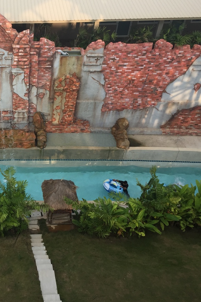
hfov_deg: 30.8
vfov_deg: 47.4
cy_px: 149
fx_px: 343
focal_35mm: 41
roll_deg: -1.3
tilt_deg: -41.9
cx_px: 12
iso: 32
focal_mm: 4.15
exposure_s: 1/824
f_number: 2.2
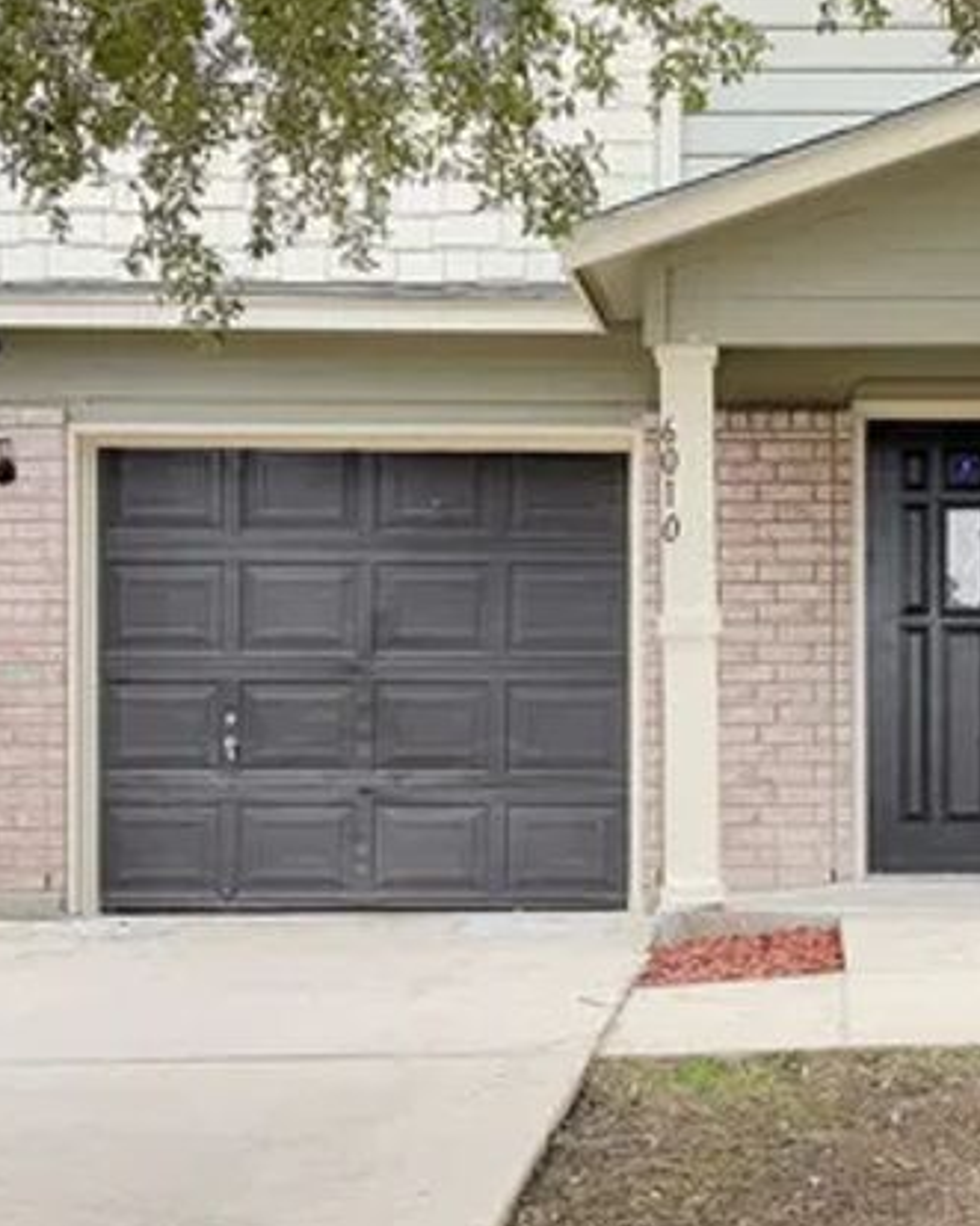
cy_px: 489
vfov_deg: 27.1
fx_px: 2539
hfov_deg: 21.2
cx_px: 962
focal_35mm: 70
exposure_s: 1/4400
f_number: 1.8
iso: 20
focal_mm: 3
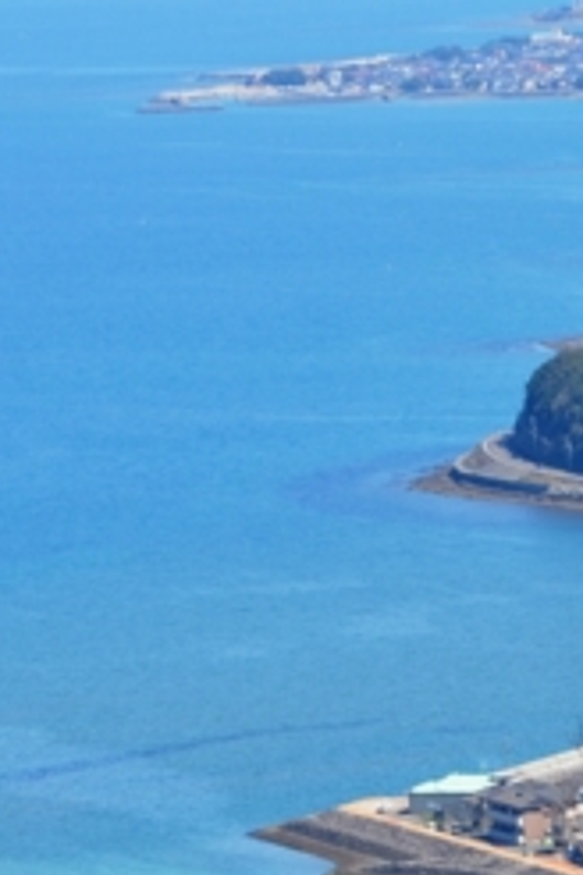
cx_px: 494
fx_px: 10347
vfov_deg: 4.8
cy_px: 324
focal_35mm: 426
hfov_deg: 3.2
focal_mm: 110
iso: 100
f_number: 8
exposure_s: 1/250
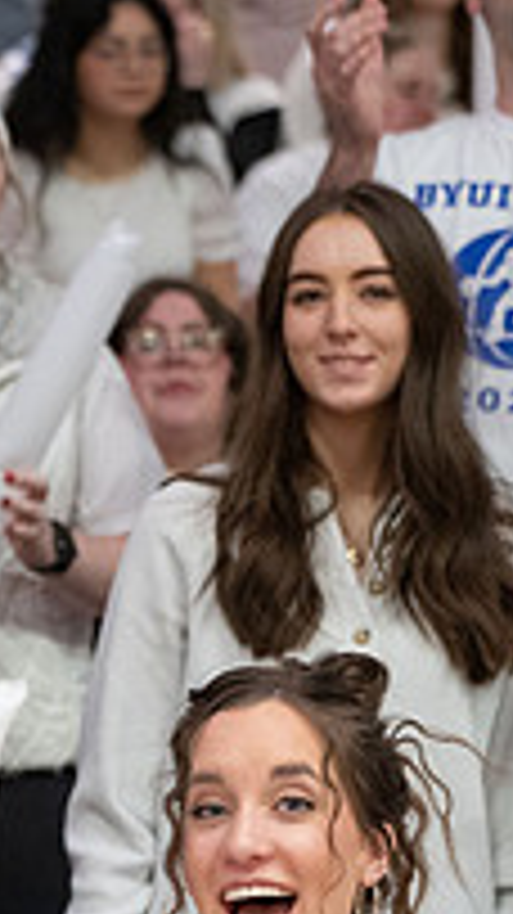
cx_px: -472
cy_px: 759
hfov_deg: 5.1
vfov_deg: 9.2
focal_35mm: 234
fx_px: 5666
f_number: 2.8
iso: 2500
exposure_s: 1/160
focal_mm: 78
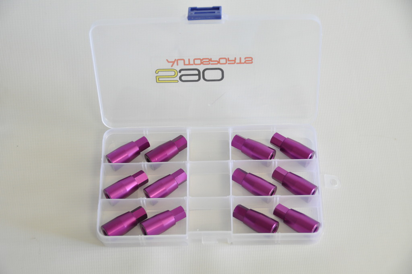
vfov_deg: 16.5
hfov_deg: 24.6
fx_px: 943
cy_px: 137
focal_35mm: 82
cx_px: 206
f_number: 5
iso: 800
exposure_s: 1/40
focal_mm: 55
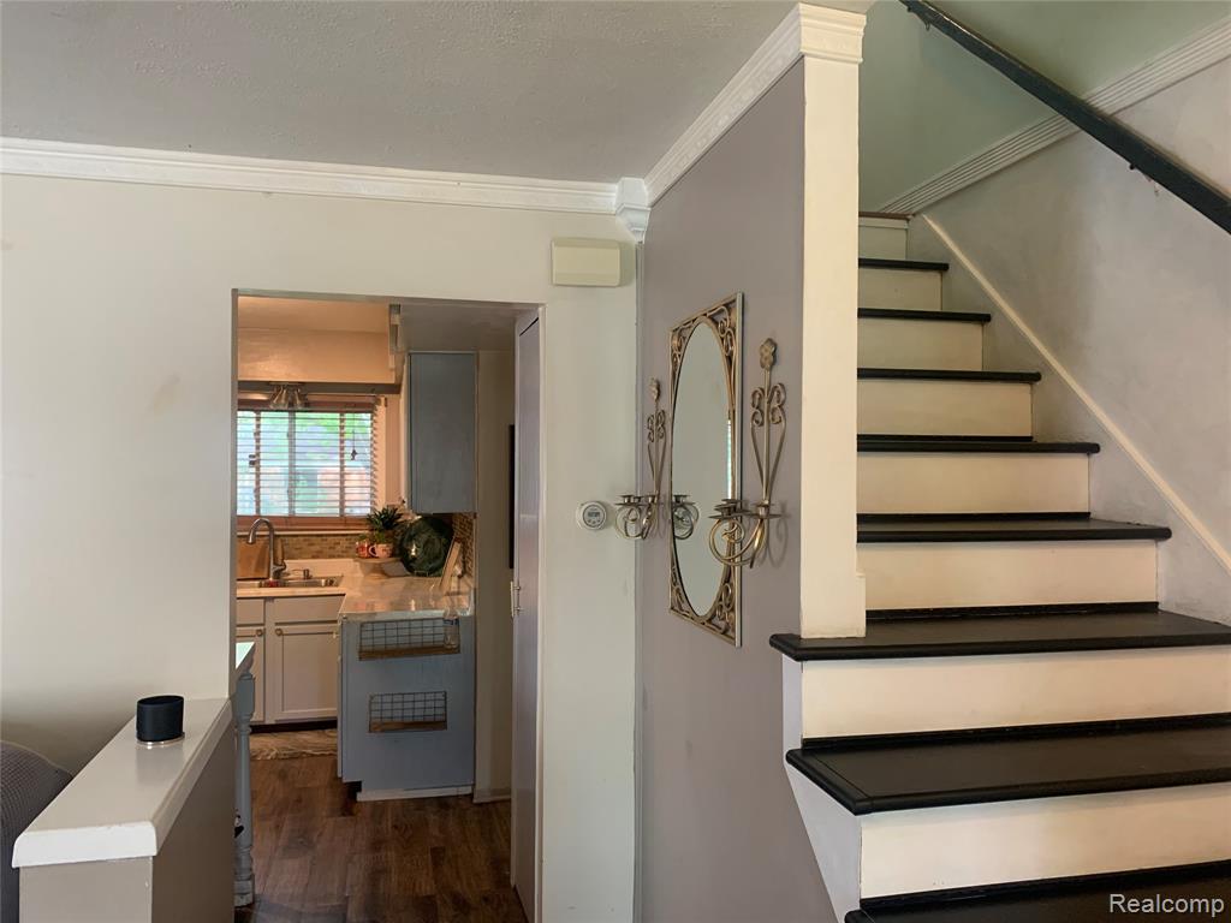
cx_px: 616
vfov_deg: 53.1
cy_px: 462
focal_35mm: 26
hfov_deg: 67.3
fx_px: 925
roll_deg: -0.1
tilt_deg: -1.0
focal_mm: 4.25
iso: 160
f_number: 1.8
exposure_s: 1/60
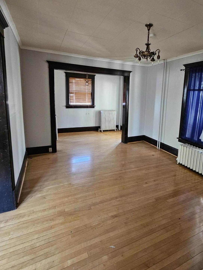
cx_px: 128
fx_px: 141
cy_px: 121
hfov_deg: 70.3
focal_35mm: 18
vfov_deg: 87.5
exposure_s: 1/30
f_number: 2.2
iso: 500
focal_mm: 2.2
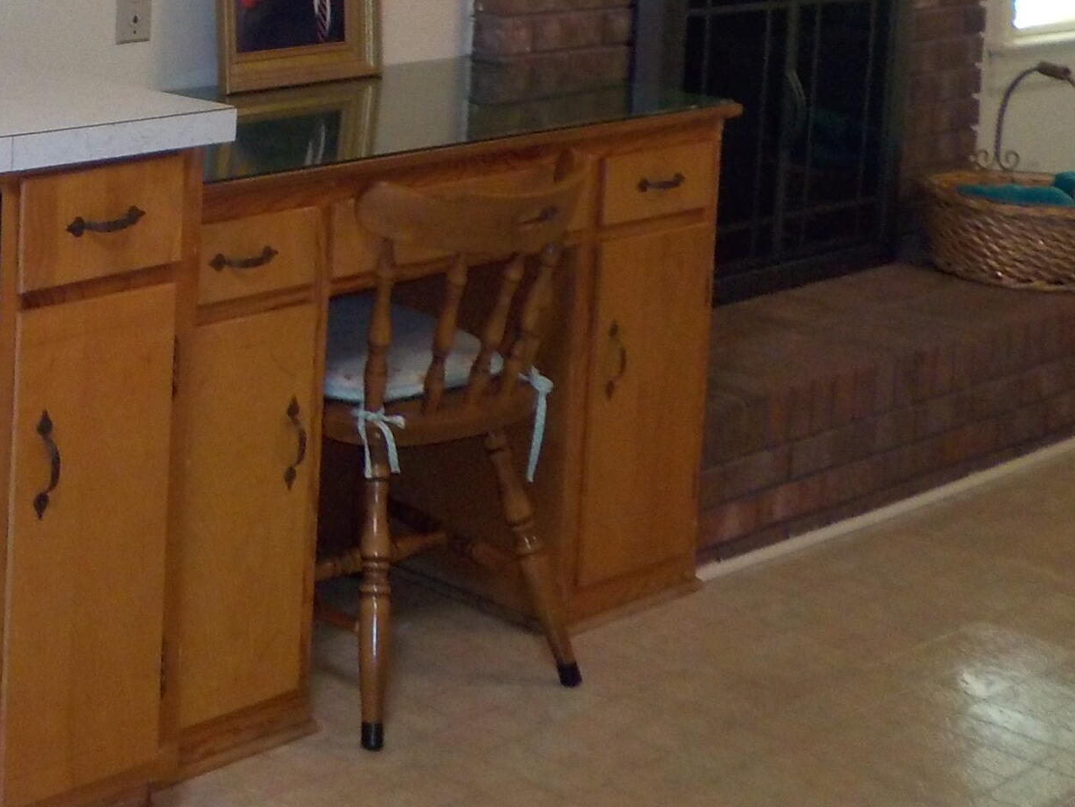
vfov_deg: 19.4
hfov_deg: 25.1
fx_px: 2267
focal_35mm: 73
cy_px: -73
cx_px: -51
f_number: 3.3
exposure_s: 1/30
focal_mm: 4.1
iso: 250
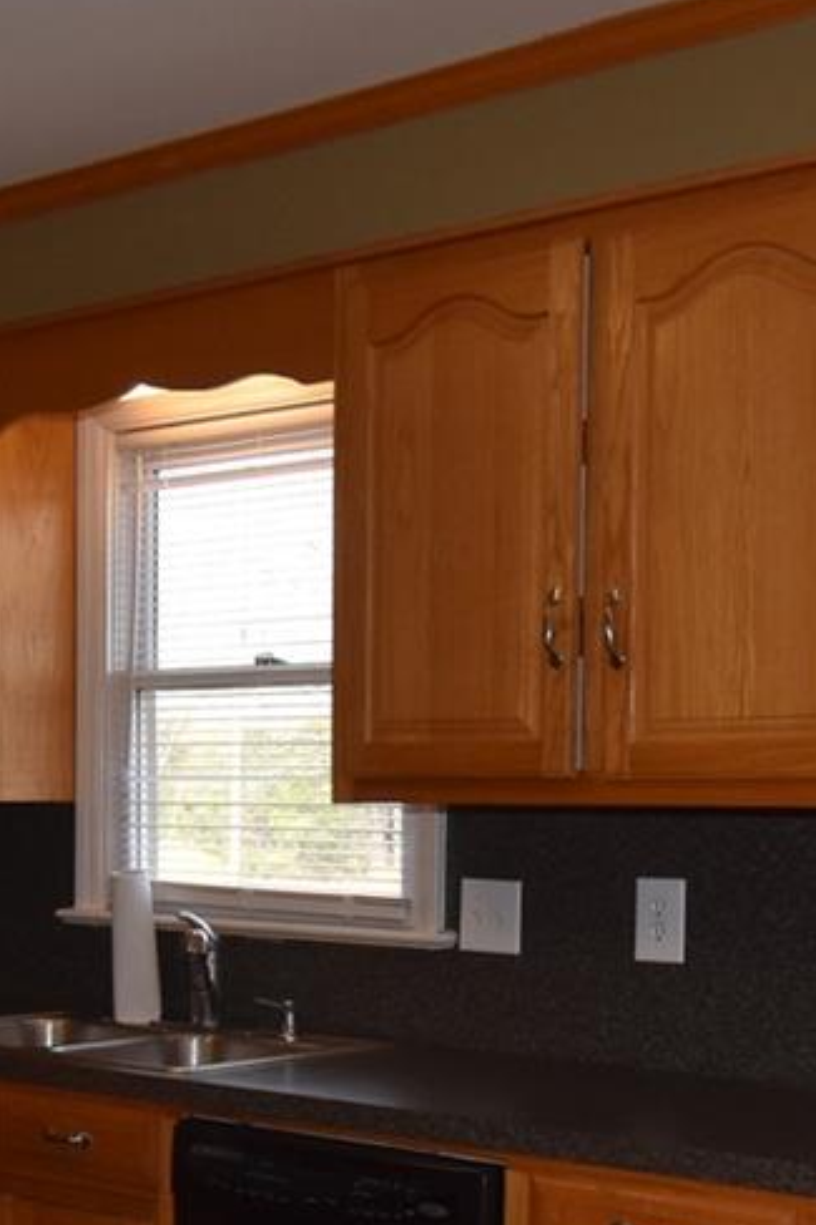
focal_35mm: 63
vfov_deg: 31.2
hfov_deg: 21.4
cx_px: 193
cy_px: 958
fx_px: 2143
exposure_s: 1/125
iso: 360
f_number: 5.6
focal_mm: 10
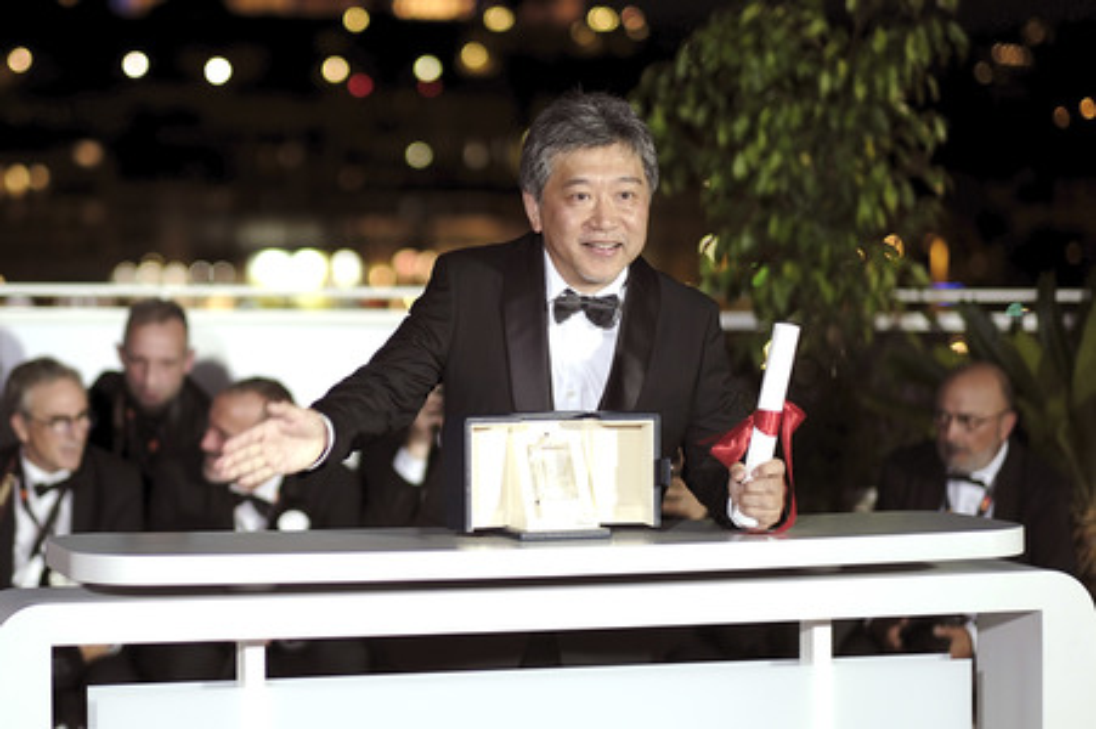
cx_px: 548
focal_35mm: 84
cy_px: 364
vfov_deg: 16.2
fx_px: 2555
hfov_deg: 24.2
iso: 500
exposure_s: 1/160
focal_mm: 56
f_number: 1.2
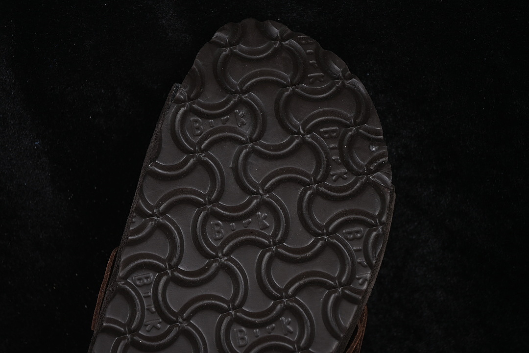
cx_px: 264
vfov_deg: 18.2
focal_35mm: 75
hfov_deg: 27.0
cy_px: 176
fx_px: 1102
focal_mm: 50
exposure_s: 1/60
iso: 160
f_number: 6.3
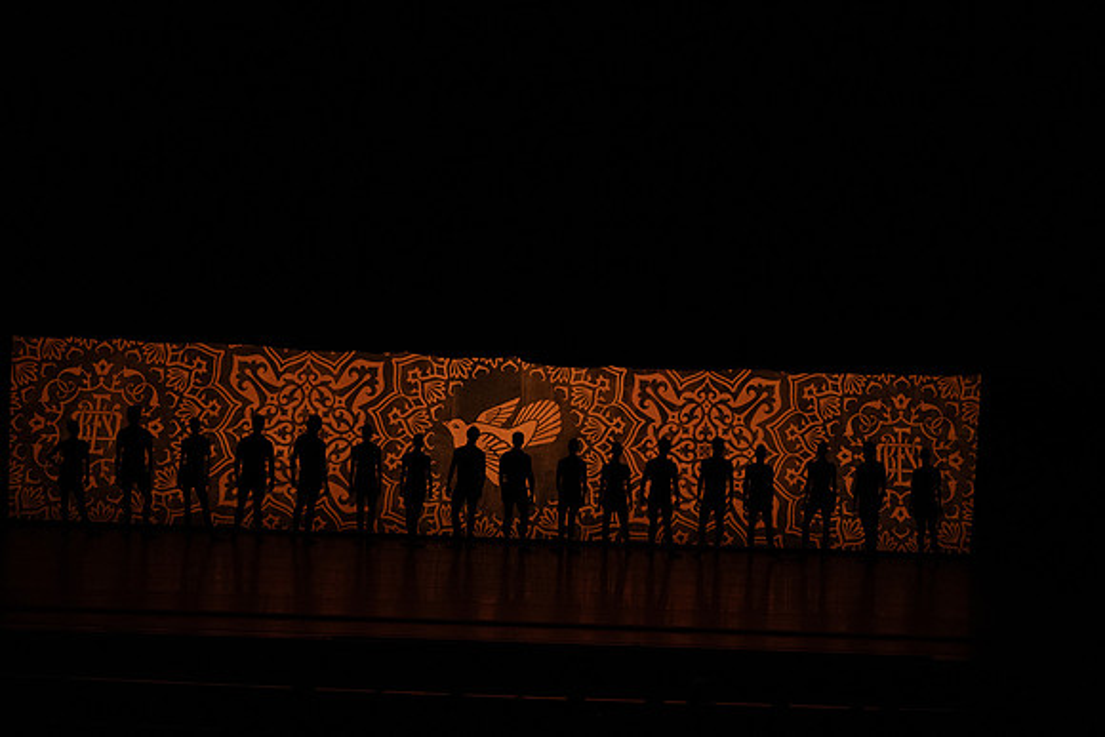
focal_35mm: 100
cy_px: 368
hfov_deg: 20.4
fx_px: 3070
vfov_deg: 13.7
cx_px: 552
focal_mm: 100
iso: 6400
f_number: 6.3
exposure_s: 1/400
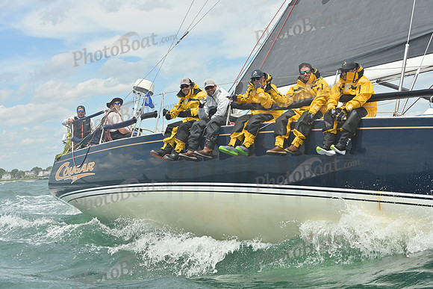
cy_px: 144
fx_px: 938
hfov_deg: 26.0
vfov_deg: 17.5
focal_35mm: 78
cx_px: 216
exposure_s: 1/1250
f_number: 7.1
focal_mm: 78
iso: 250
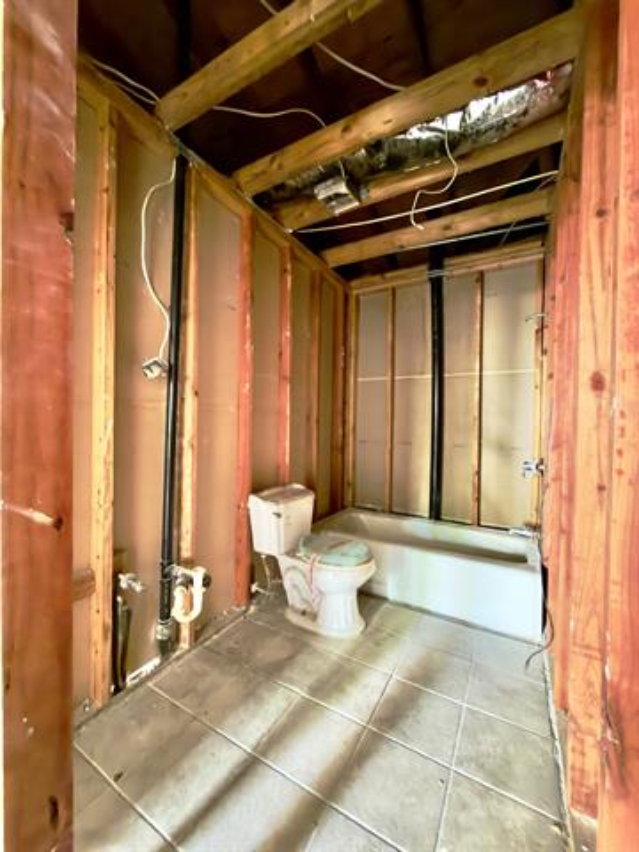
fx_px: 345
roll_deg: -0.7
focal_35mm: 14
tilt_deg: -0.7
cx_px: 320
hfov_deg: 85.7
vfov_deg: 102.1
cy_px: 426
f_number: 2.2
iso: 1000
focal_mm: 2.22
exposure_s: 1/12
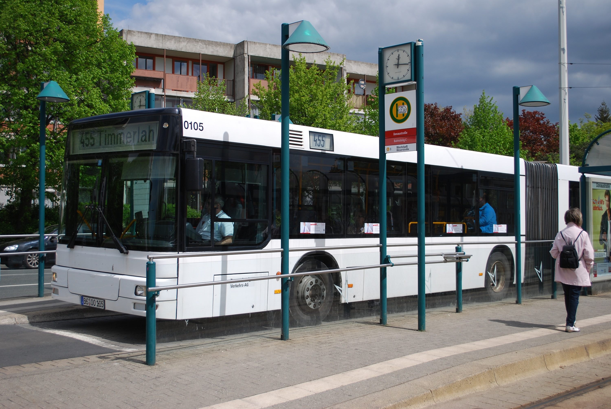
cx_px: 306
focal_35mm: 44
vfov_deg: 30.9
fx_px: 739
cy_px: 204
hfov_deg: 44.9
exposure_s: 1/1000
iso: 100
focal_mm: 29
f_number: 4.8
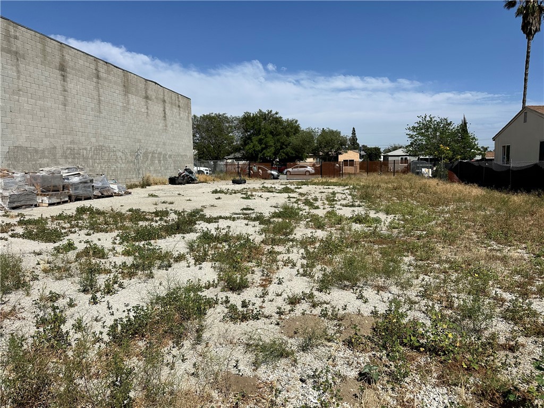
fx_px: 377
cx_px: 272
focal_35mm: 24
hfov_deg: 71.6
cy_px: 204
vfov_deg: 56.8
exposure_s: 1/8929
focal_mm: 6.86
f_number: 1.78
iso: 80
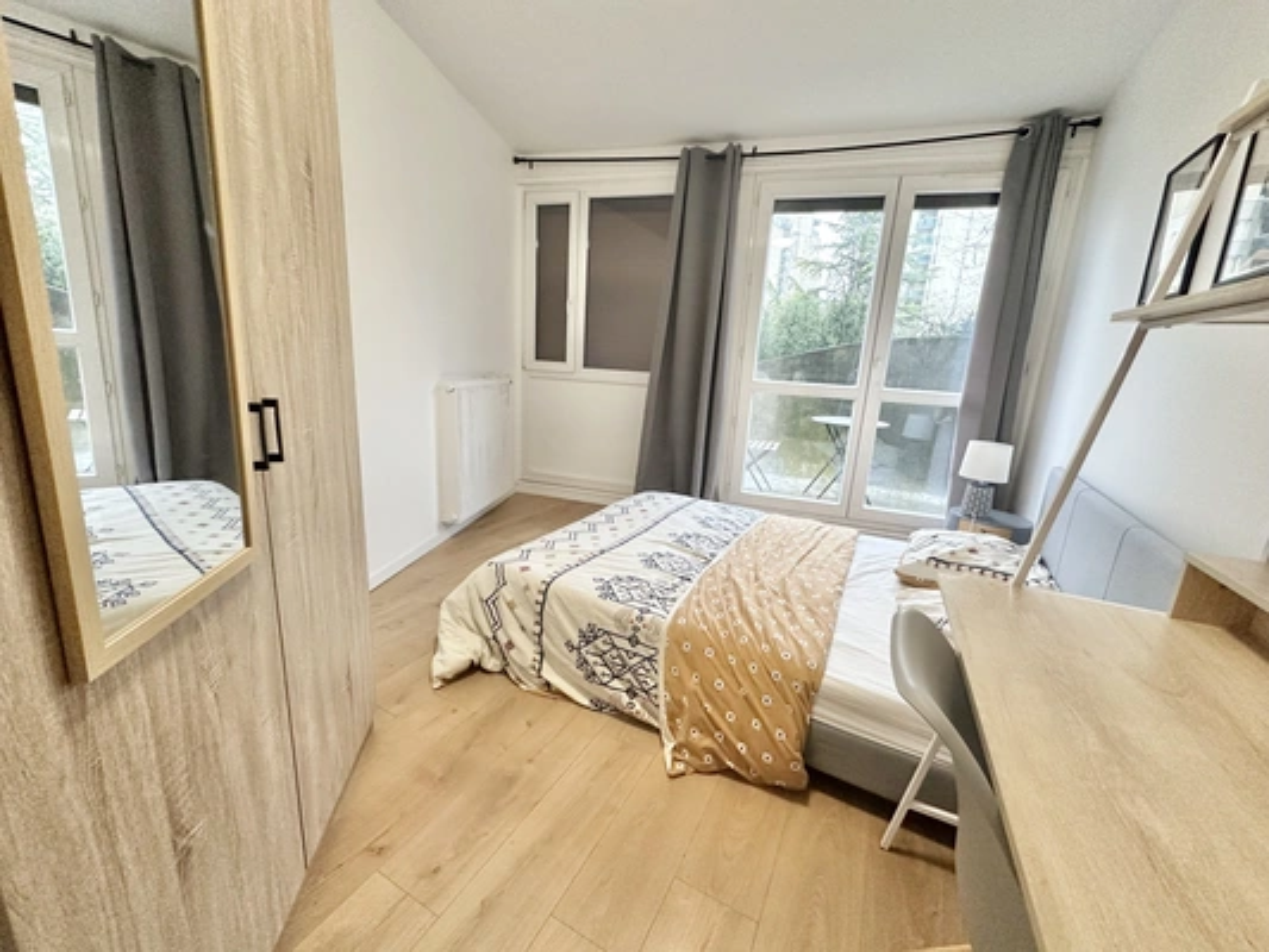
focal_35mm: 14
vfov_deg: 85.7
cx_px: 634
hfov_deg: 102.1
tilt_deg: -12.6
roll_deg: -3.3
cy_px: 476
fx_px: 513
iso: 250
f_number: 2.2
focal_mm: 2.22
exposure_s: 1/100
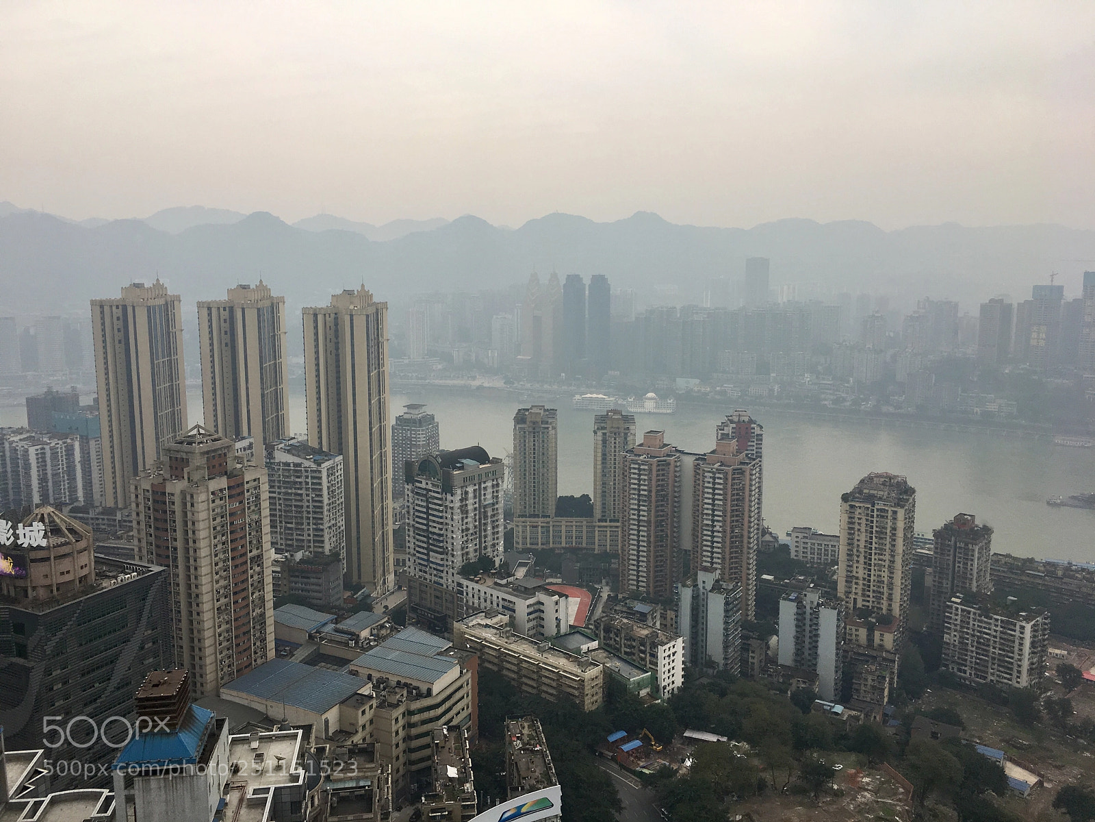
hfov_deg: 61.7
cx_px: 548
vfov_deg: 48.2
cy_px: 411
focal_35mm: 29
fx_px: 917
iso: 25
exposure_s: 1/1399
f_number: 2.2
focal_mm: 4.15
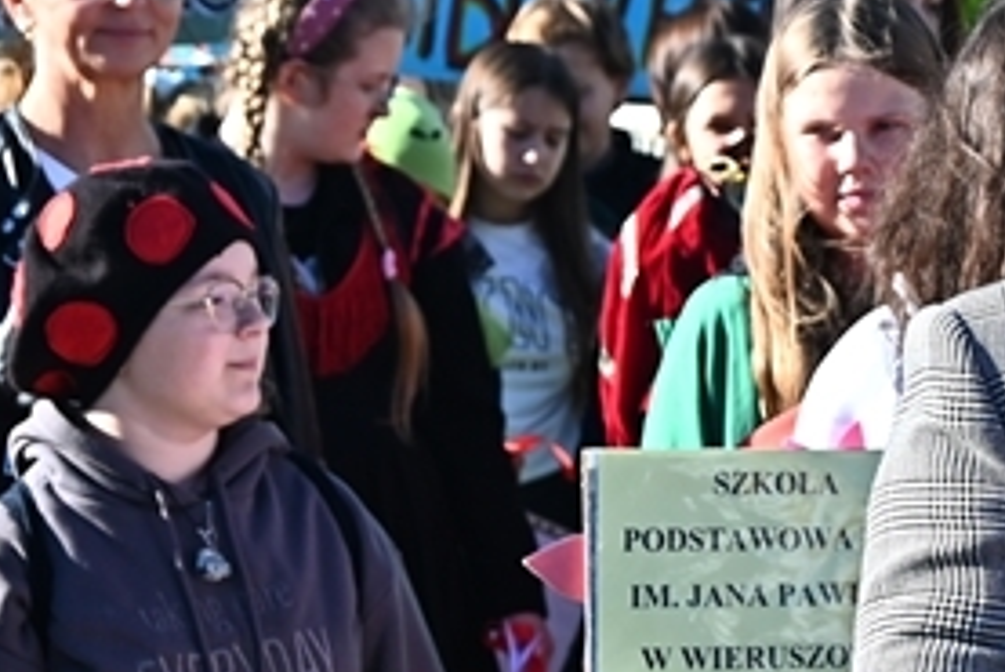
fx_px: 4748
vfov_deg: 8.1
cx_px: 1230
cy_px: 501
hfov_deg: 11.8
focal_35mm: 170
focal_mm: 46
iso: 320
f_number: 5.3
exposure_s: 1/800
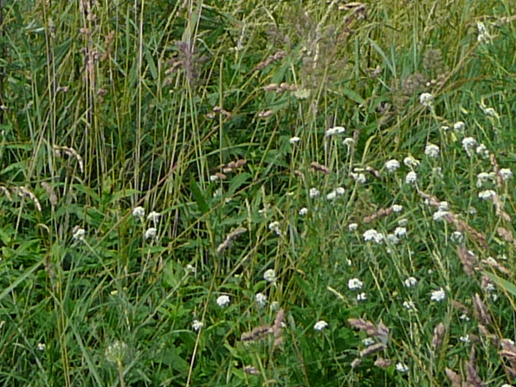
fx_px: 1997
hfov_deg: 14.6
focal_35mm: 134
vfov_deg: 10.7
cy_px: -203
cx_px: 71
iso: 80
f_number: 5
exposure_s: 1/400
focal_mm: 5.2
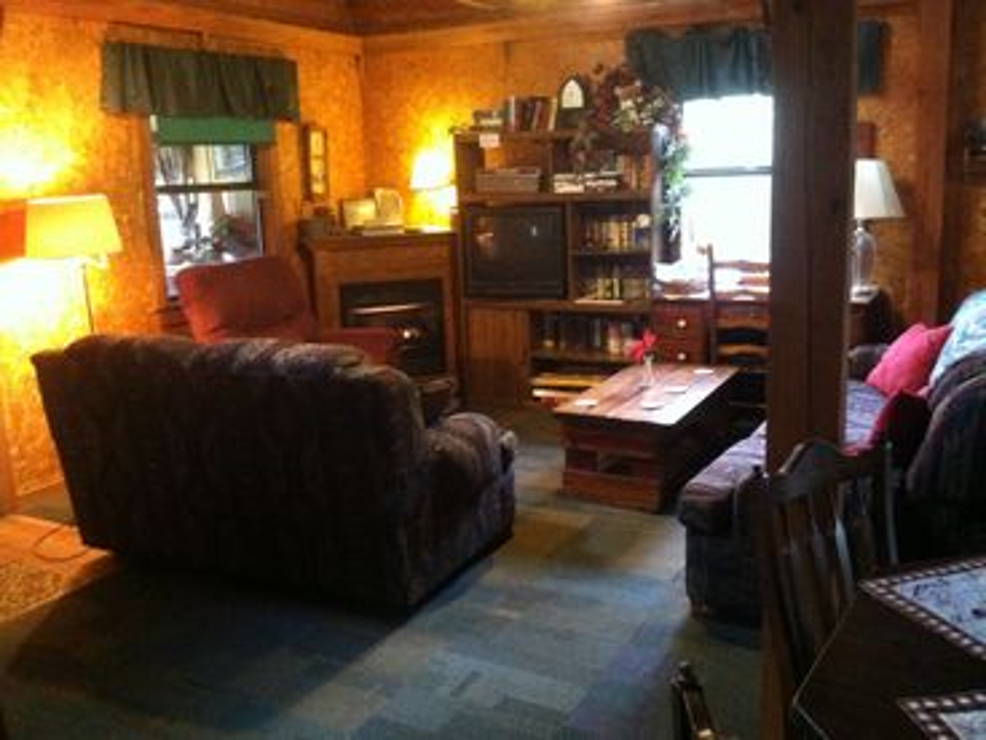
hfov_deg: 52.6
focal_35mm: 35
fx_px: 997
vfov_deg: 40.7
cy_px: 370
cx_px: 493
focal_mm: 3.85
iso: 1000
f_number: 2.8
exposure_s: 1/15
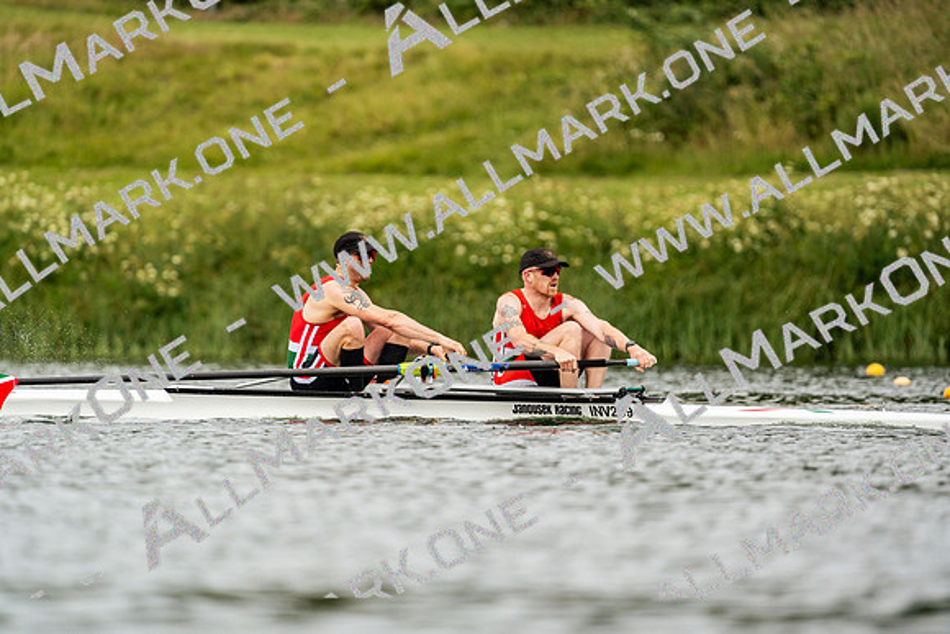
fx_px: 15836
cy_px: 317
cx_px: 475
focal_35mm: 600
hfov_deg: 3.4
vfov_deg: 2.3
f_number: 6.3
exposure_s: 1/2000
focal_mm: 600
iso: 400
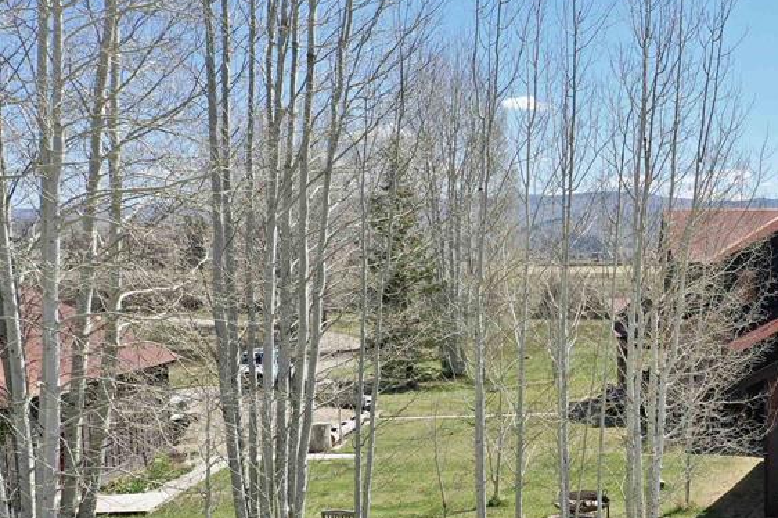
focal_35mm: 51
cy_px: 388
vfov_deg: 26.1
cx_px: 707
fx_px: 1101
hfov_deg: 36.4
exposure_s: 1/120
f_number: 4.5
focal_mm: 10.26
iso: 100
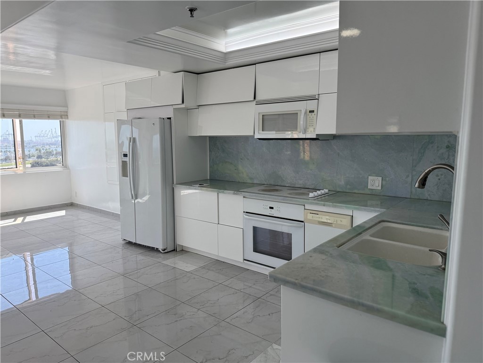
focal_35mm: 24
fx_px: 335
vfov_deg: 56.8
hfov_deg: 71.6
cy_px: 182
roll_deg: -0.3
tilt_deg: -6.9
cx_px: 242
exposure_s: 1/955
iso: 100
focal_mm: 6.76
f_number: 1.78
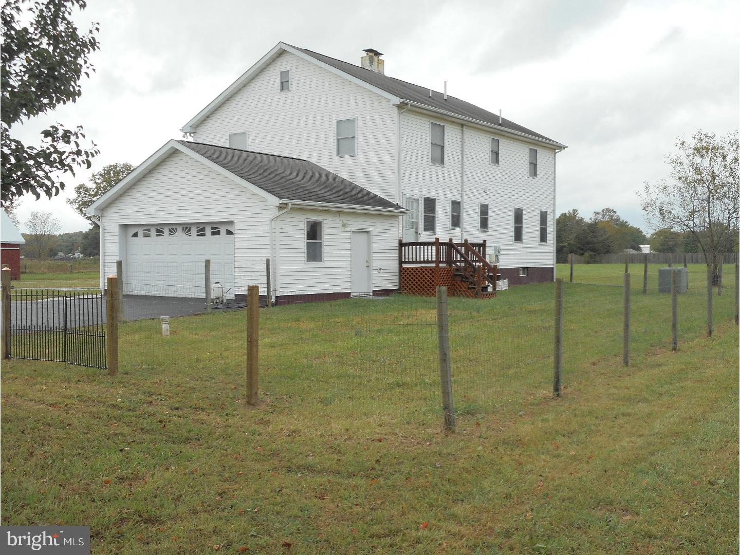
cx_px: 370
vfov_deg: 36.8
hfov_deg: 47.9
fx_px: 834
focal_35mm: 39
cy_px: 278
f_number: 4.5
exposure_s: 1/320
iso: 80
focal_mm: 6.9
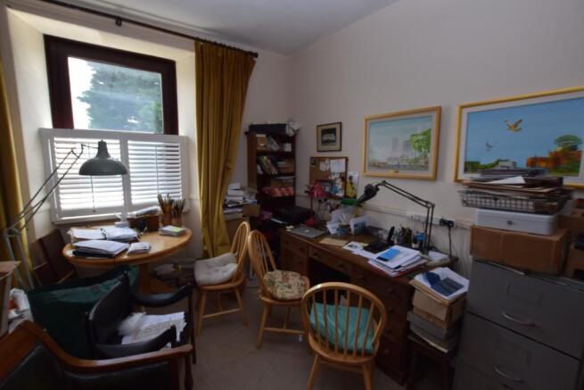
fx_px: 243
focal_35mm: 15
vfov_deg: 77.4
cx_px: 292
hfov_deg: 100.4
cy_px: 195
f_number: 5.6
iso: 400
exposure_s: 1/125
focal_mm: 10
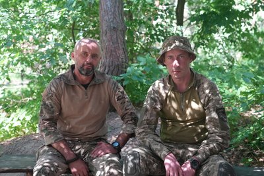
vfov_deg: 26.0
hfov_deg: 38.2
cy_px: 88
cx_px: 132
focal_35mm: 52
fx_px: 381
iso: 3200
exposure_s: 1/160
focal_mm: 52
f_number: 4
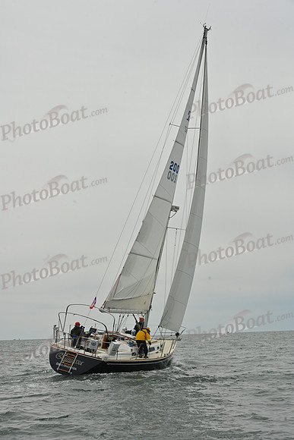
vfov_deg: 28.8
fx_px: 857
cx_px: 147
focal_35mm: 70
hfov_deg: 19.5
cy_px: 220
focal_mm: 70
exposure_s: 1/1250
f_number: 13
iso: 320
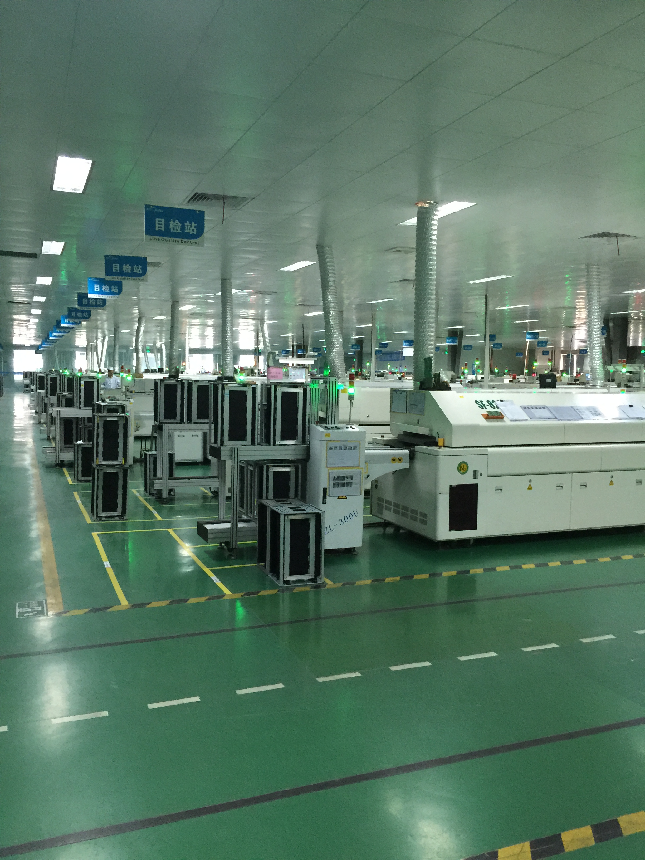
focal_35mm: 29
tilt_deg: -2.9
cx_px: 322
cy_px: 430
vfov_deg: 61.7
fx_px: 720
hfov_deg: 48.2
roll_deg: -0.5
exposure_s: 1/10
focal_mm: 4.15
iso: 125
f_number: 2.2
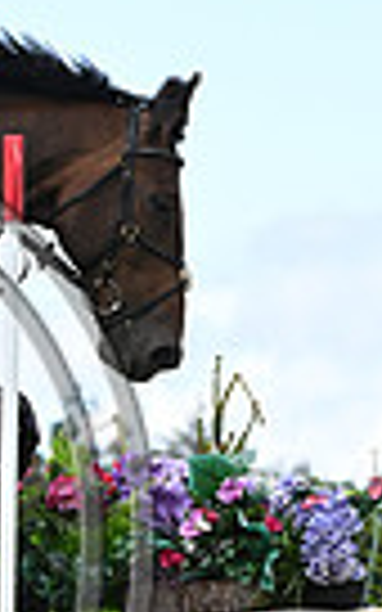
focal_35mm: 505
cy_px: 479
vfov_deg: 4.2
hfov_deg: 2.6
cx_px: -360
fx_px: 8412
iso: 360
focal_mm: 116
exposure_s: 1/1250
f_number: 4.5
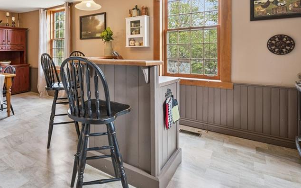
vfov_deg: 51.5
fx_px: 189
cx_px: 99
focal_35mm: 23
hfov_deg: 74.6
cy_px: 55
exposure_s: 1/30
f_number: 8
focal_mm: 14
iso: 800
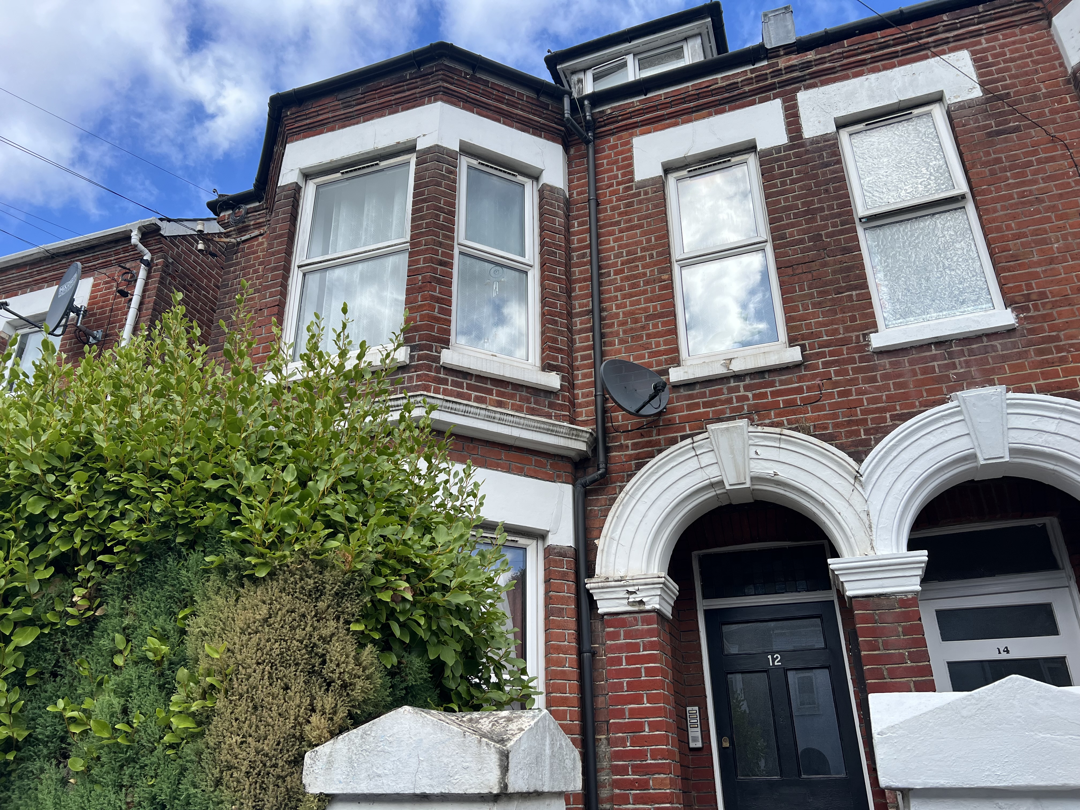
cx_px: 540
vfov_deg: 53.1
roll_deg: -0.3
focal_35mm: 26
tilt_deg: +25.0
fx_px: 811
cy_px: 405
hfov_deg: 67.3
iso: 50
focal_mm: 5.7
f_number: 1.5
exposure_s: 1/1724
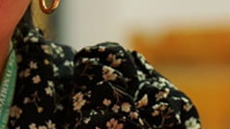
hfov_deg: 3.8
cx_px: -188
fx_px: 3475
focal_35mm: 570
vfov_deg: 2.1
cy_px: 181
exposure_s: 1/200
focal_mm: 85
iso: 640
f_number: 3.2
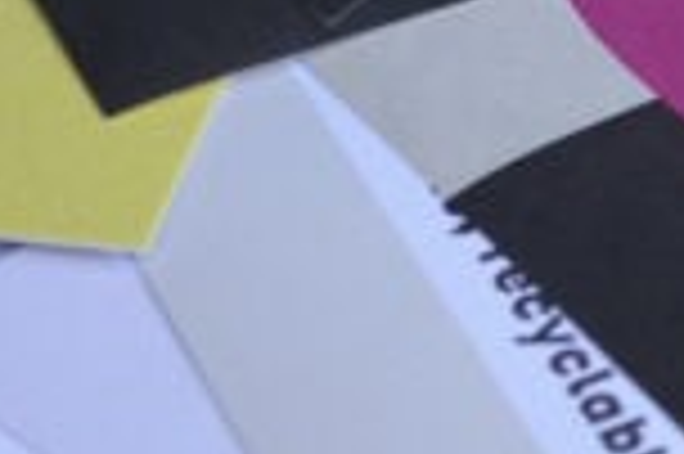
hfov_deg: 8.4
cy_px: -52
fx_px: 4498
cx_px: 1161
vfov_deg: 5.8
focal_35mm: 237
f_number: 5.3
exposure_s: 1/60
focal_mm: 40
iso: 100
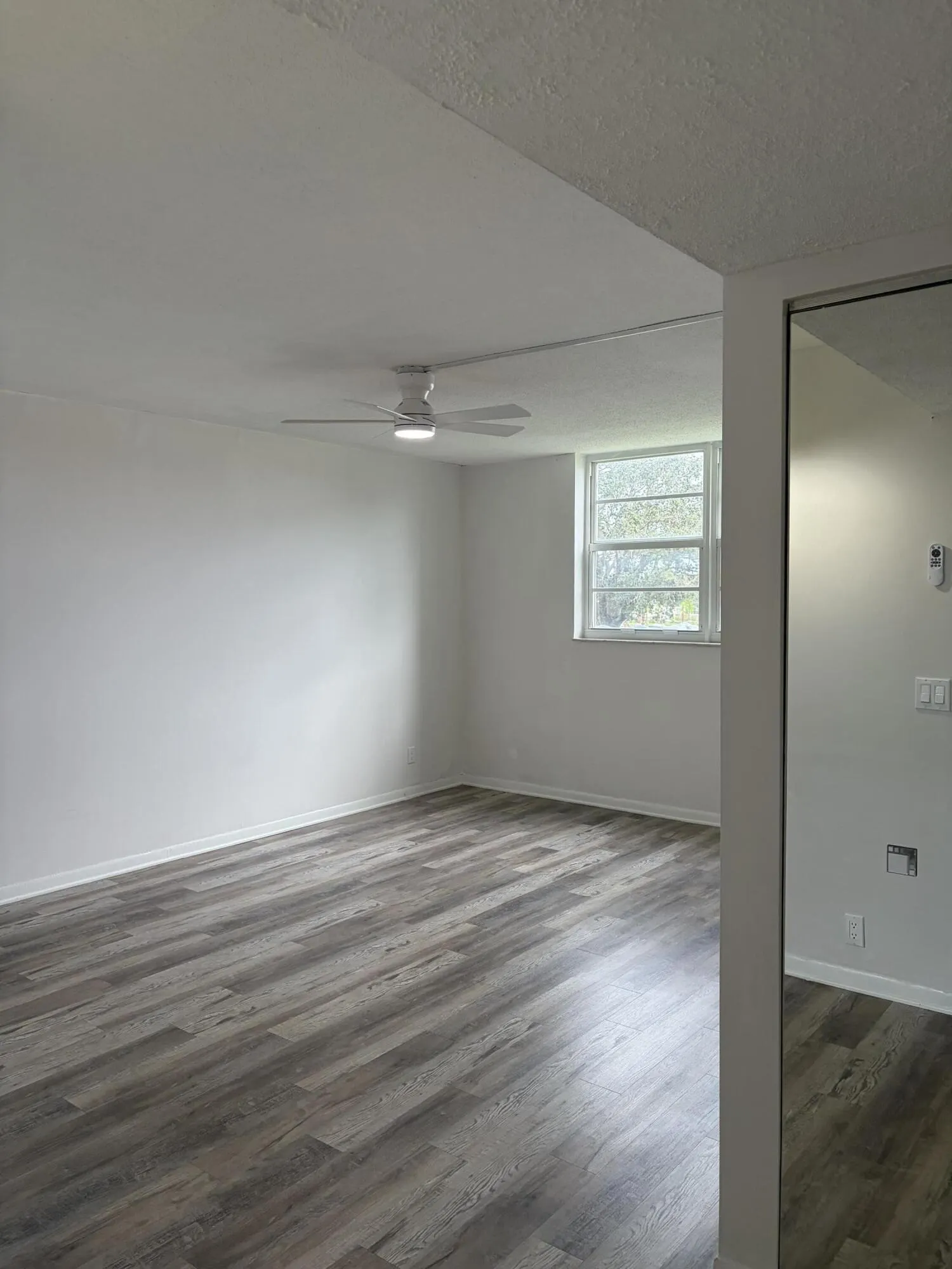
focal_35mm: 26
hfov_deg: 53.1
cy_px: 634
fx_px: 953
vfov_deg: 67.3
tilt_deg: -2.0
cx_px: 476
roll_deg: +2.2
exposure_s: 1/206
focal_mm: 5.96
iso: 100
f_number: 1.6
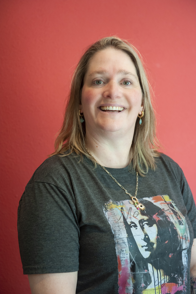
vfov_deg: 28.9
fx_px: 572
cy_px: 147
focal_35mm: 70
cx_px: 98
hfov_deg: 19.4
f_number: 4
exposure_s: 1/200
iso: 1250
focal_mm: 70
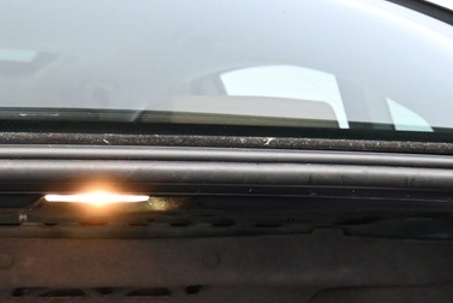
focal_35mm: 103
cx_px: 62
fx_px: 1297
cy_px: 468
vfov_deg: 12.6
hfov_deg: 19.5
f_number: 3.5
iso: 1600
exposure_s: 1/25
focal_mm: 16
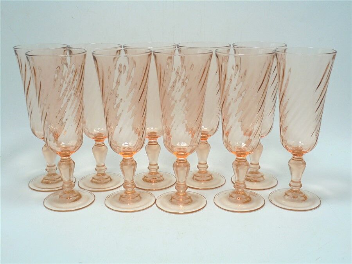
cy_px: 132
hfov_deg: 43.9
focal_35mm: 43
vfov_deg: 33.6
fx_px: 437
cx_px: 176
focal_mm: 7.8
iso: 100
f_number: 4.5
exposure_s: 1/80
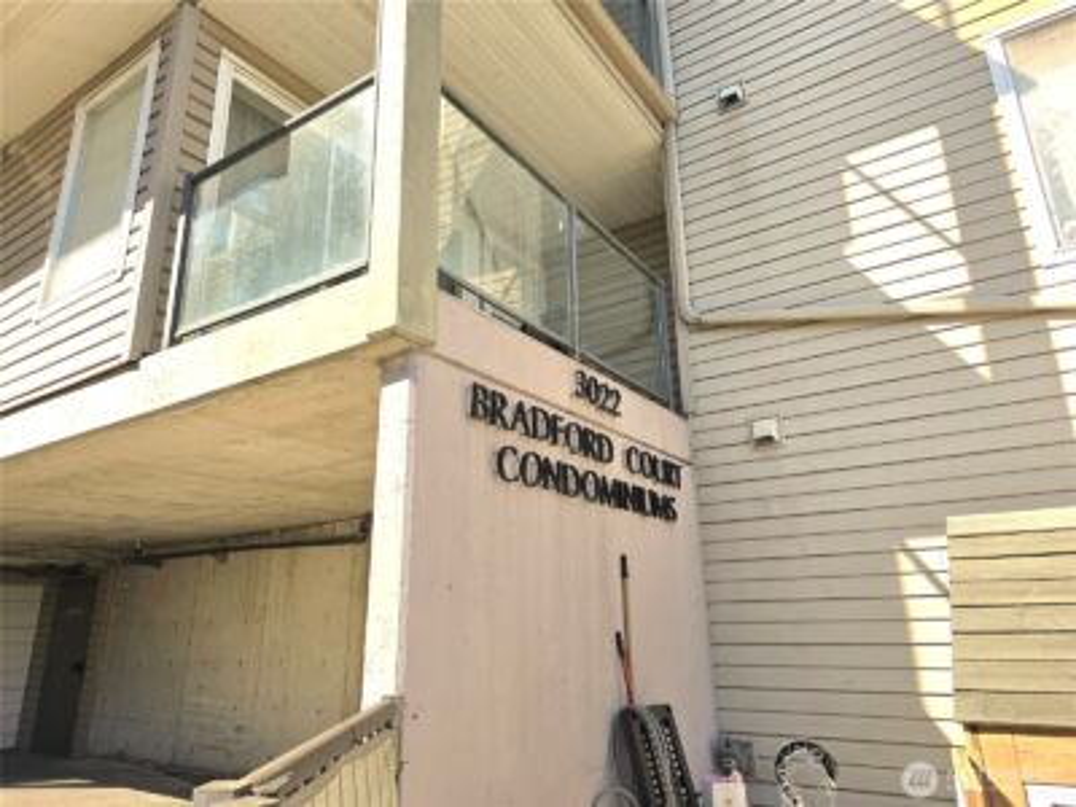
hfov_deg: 73.9
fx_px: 715
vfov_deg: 58.9
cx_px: 538
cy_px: 404
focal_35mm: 23
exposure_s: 1/500
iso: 12
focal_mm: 6.3
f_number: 1.7
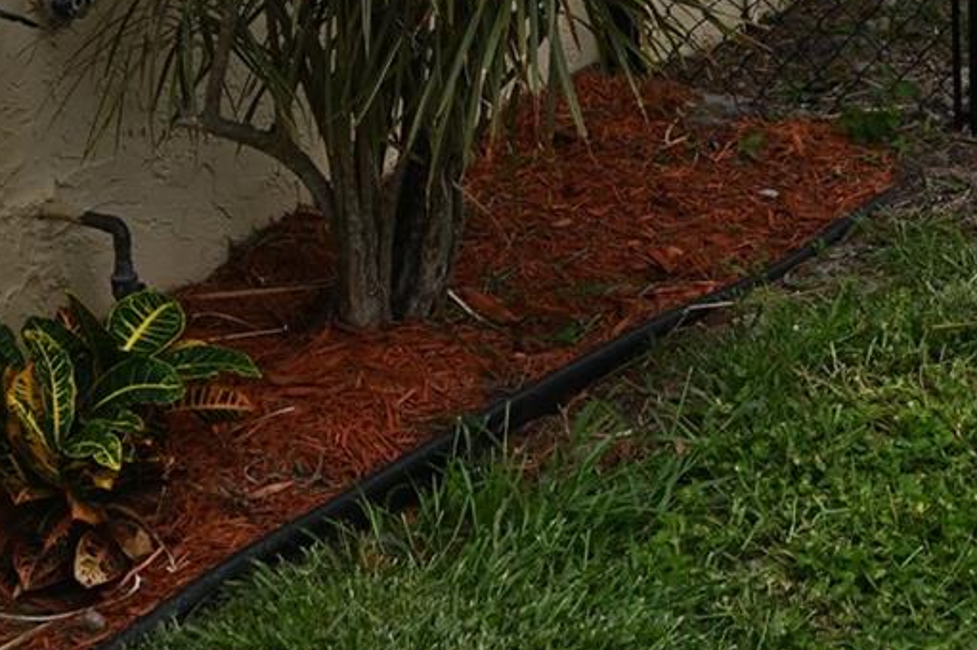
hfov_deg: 21.6
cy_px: -354
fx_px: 2549
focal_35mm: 94
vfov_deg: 13.6
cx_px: 646
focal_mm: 30
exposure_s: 1/500
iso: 560
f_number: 4
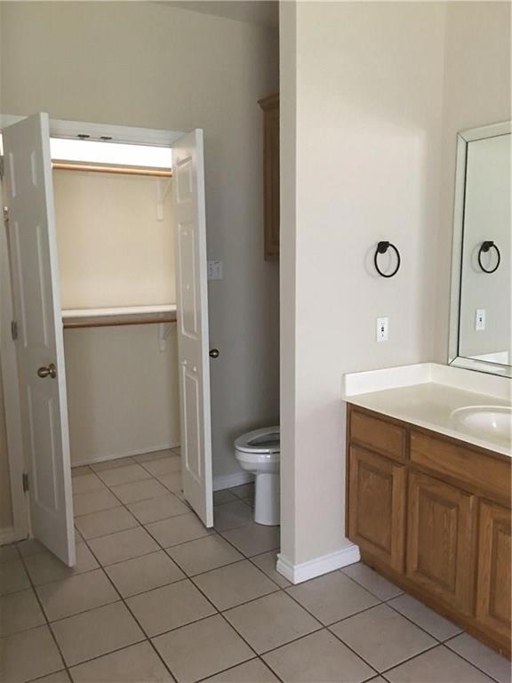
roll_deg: +0.4
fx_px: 572
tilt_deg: -6.9
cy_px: 342
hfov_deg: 48.2
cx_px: 256
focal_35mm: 29
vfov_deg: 61.7
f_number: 2.2
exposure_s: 1/4
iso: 64
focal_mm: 4.15
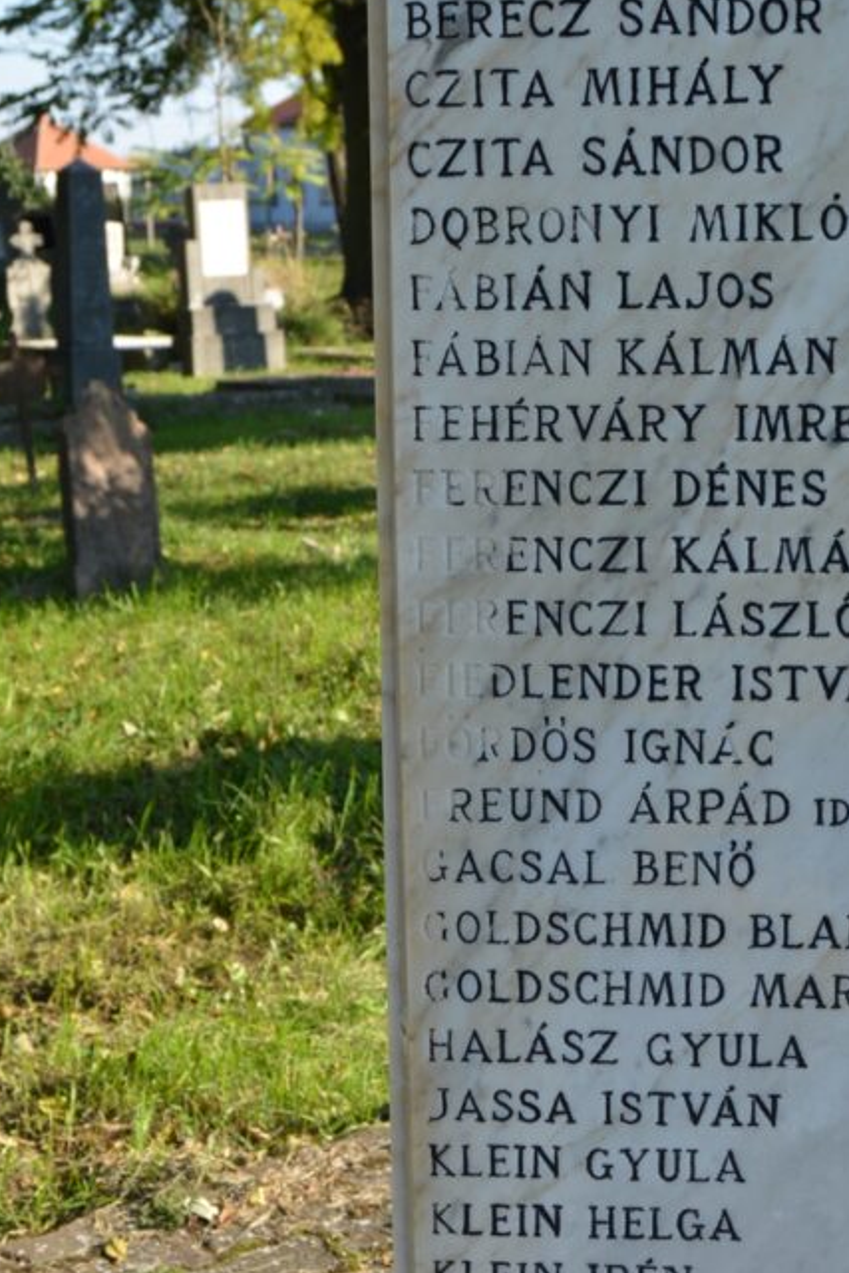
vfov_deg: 28.1
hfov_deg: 18.9
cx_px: 520
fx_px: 2545
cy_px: 642
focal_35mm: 72
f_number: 8
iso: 200
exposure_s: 1/250
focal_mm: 30
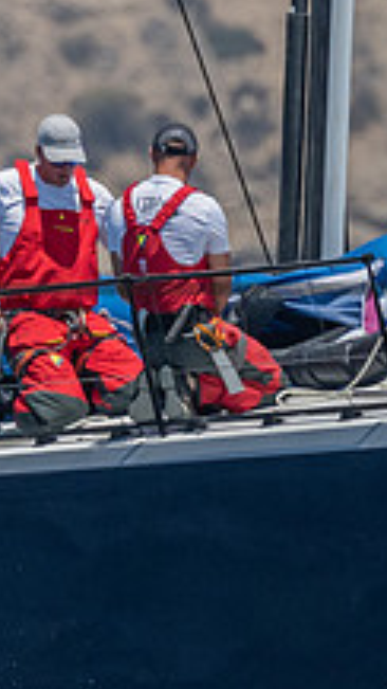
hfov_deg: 0.5
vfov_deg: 0.8
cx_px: -268
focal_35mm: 2666
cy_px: 236
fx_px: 48655
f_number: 5.6
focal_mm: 400
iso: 320
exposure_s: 1/2000
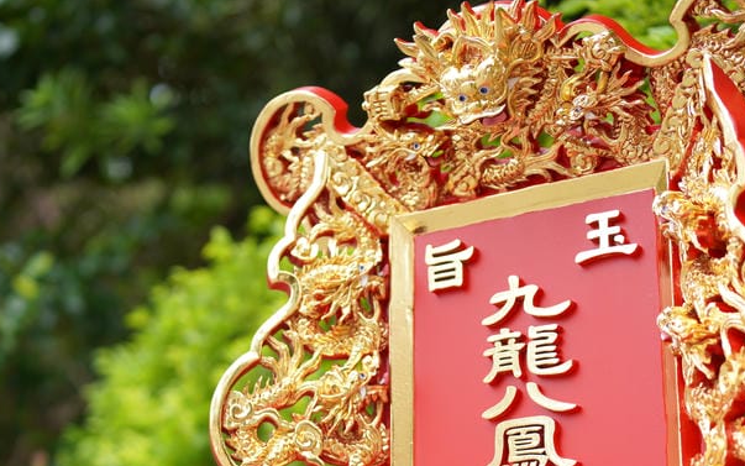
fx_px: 1442
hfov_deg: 29.0
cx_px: 385
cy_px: 434
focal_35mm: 71
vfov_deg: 18.0
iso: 100
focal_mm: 35
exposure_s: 1/400
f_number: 2.5
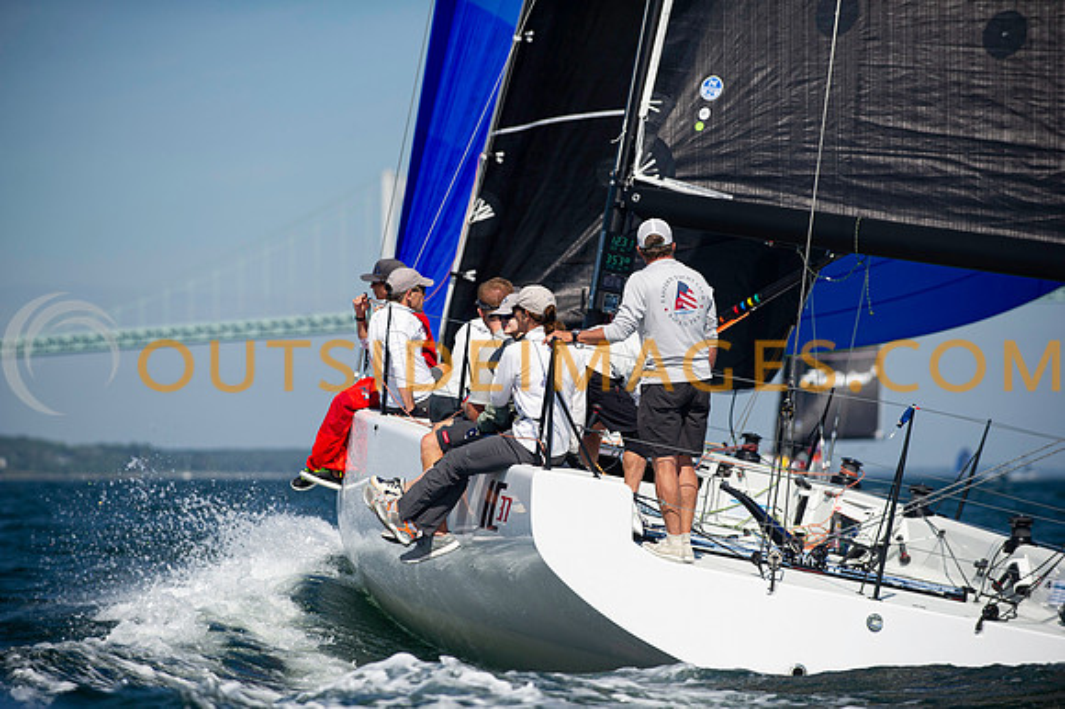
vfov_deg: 8.2
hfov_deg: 12.3
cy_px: 354
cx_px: 532
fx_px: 4930
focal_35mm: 167
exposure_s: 1/4000
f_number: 4
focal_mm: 165
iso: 320
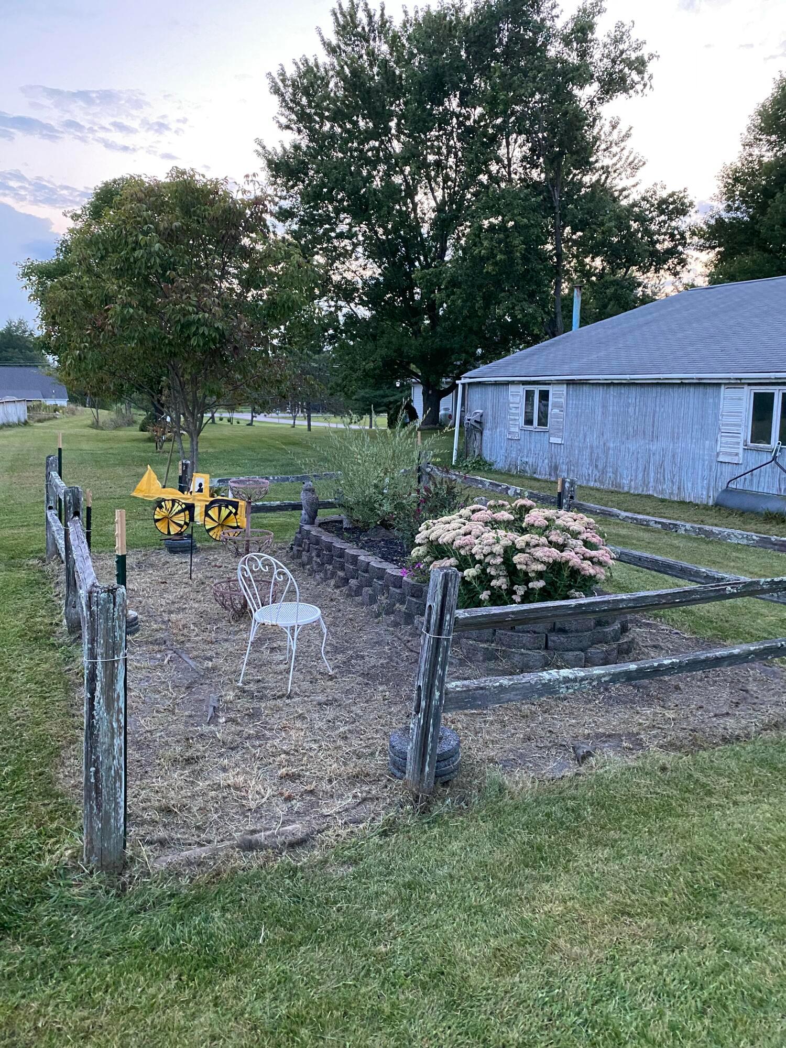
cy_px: 524
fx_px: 787
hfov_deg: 53.1
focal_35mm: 26
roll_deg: -1.1
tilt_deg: -10.7
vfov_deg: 67.3
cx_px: 393
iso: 500
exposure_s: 1/54
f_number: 1.8
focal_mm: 4.25
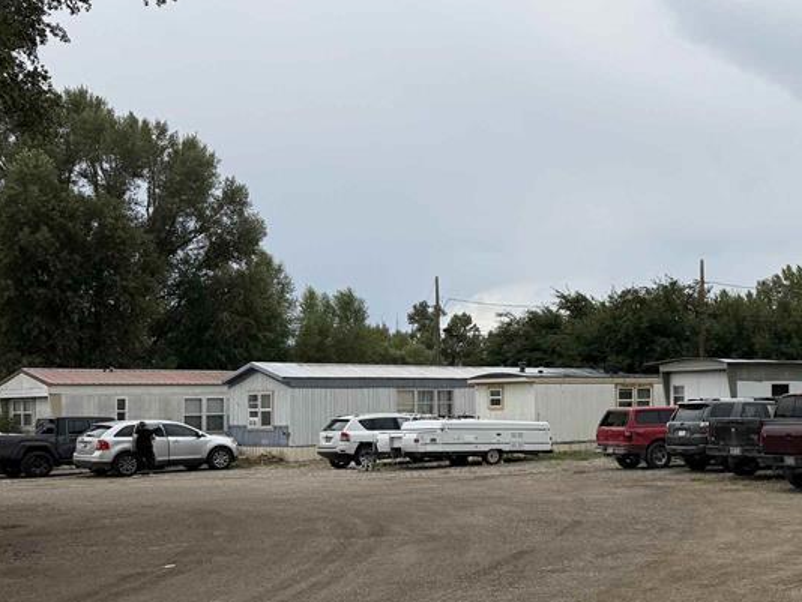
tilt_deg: +1.6
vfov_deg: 31.4
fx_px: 1066
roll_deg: +0.9
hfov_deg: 37.6
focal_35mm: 46
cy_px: 372
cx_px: 766
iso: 80
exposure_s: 1/2232
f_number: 1.78
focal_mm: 6.76
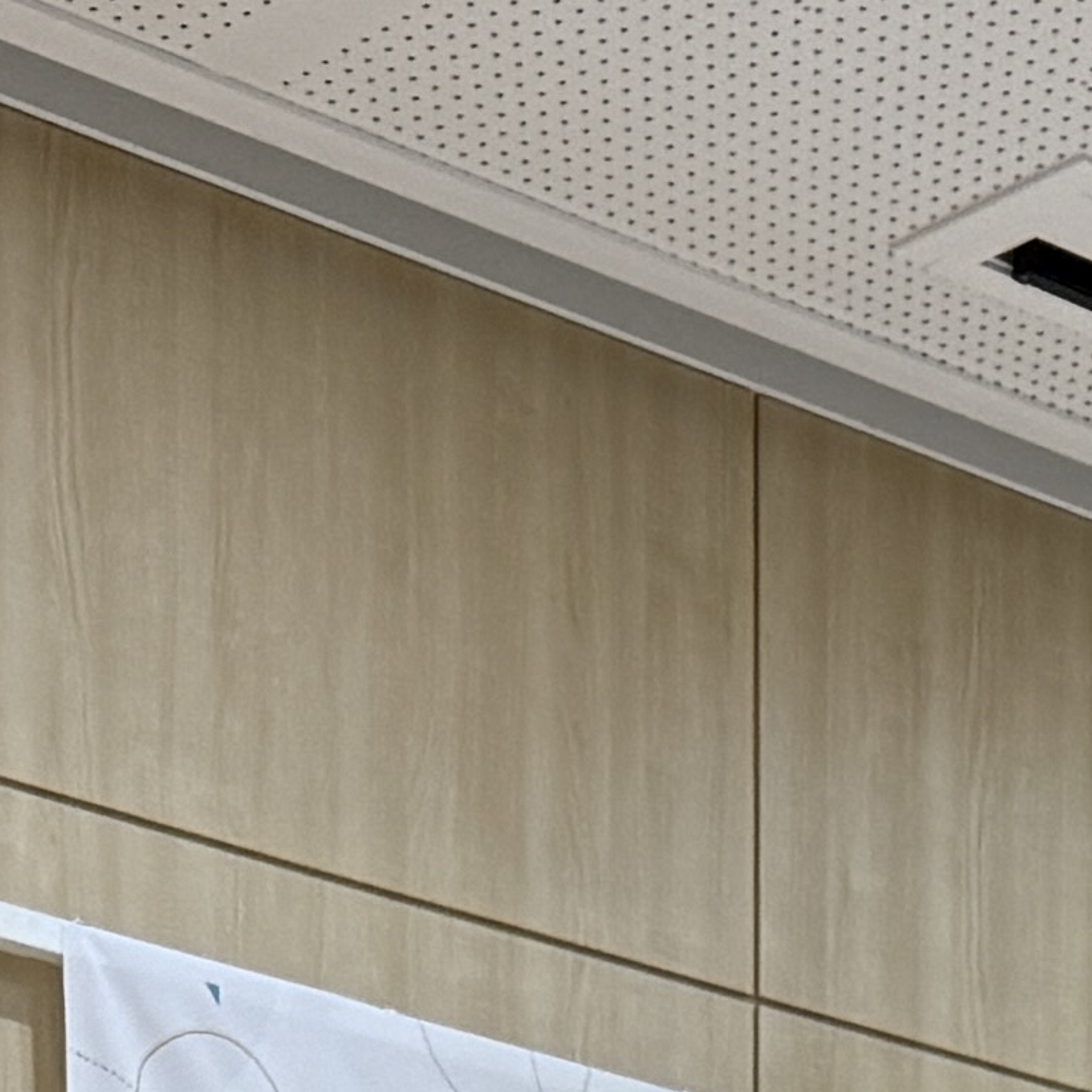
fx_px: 5675
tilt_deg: -1.6
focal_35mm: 159
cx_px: 373
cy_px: 2931
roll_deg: -0.1
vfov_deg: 9.4
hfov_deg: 11.0
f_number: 1.78
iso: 200
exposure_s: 1/60
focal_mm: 6.76
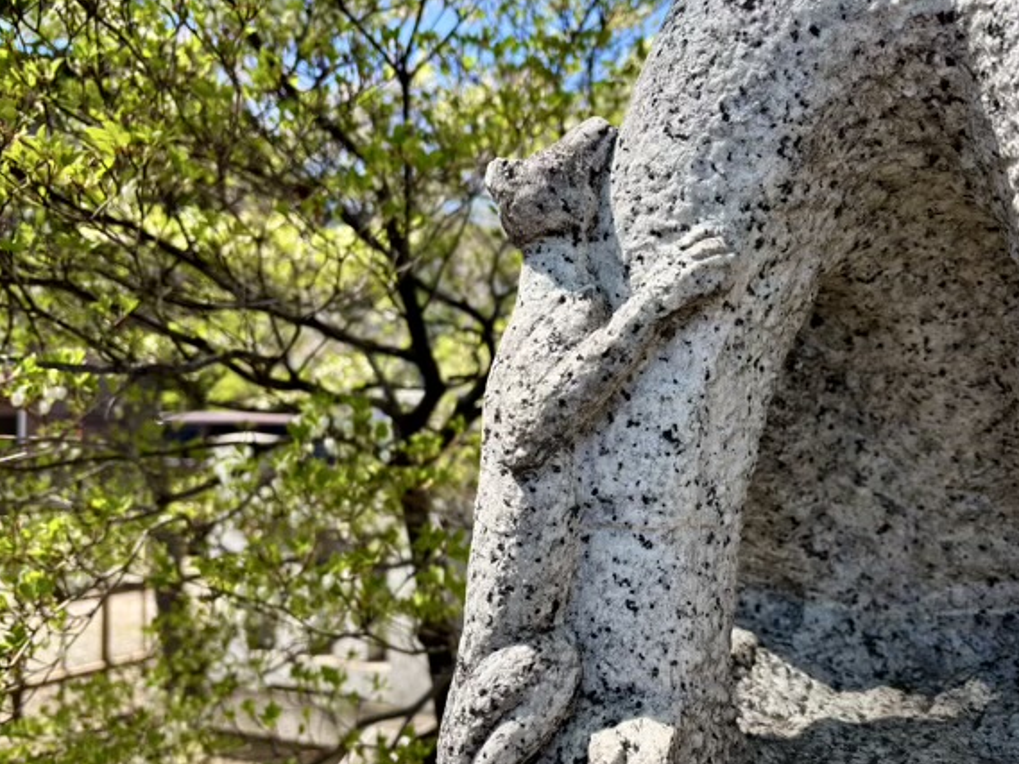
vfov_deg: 44.1
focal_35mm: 32
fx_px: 942
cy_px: 412
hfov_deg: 56.5
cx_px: 598
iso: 50
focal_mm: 5.96
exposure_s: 1/1103
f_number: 1.6
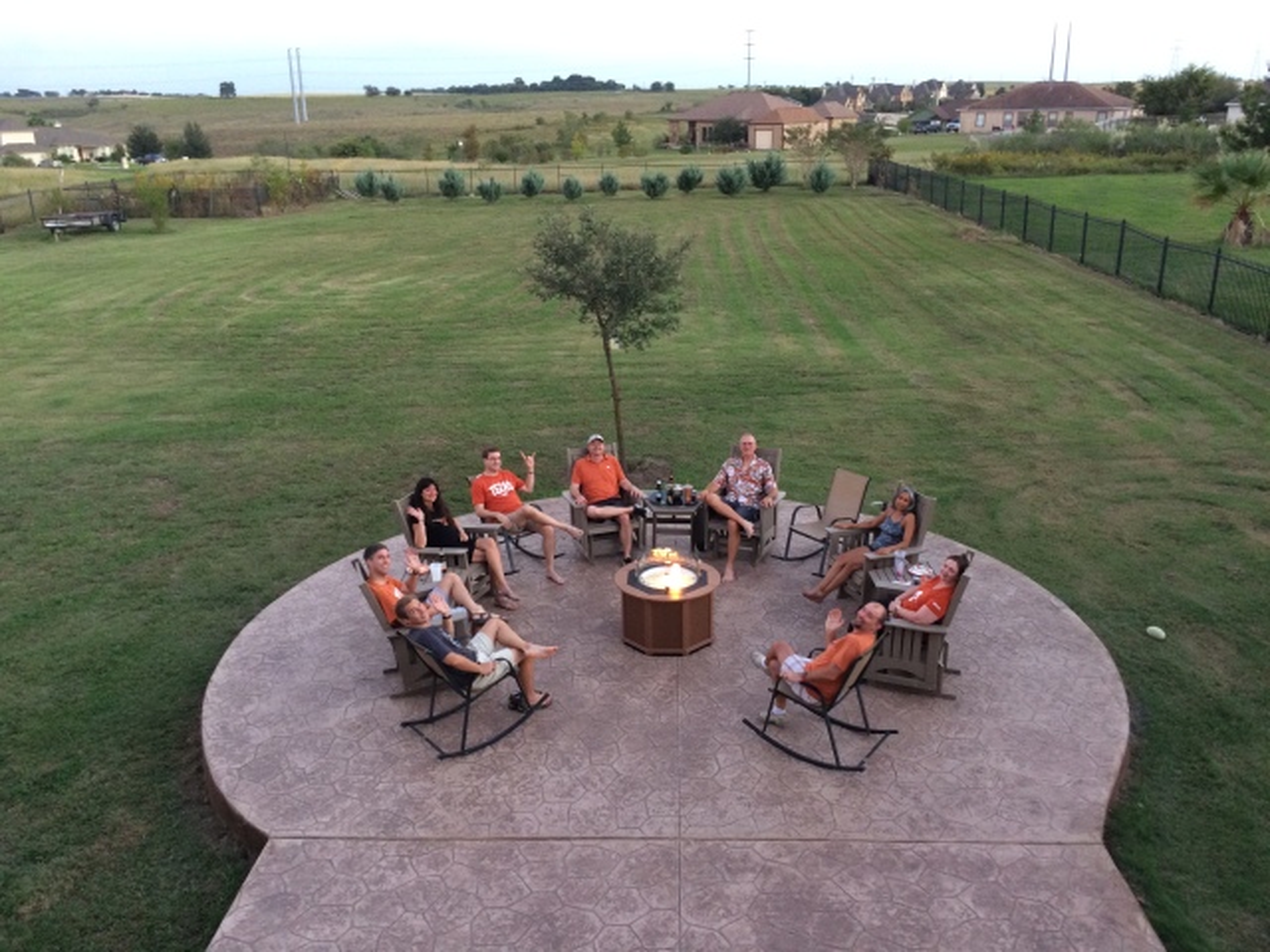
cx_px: 635
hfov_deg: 61.7
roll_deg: +0.8
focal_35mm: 29
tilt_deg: -20.6
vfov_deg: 48.2
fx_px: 1064
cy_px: 476
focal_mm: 4.15
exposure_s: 1/30
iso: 200
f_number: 2.2
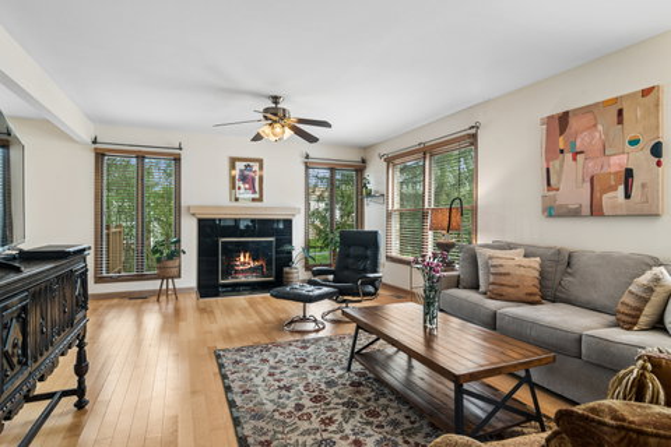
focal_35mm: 18
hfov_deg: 90.0
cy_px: 224
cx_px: 336
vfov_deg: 67.4
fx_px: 335
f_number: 8
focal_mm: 12
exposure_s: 1/6
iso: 200
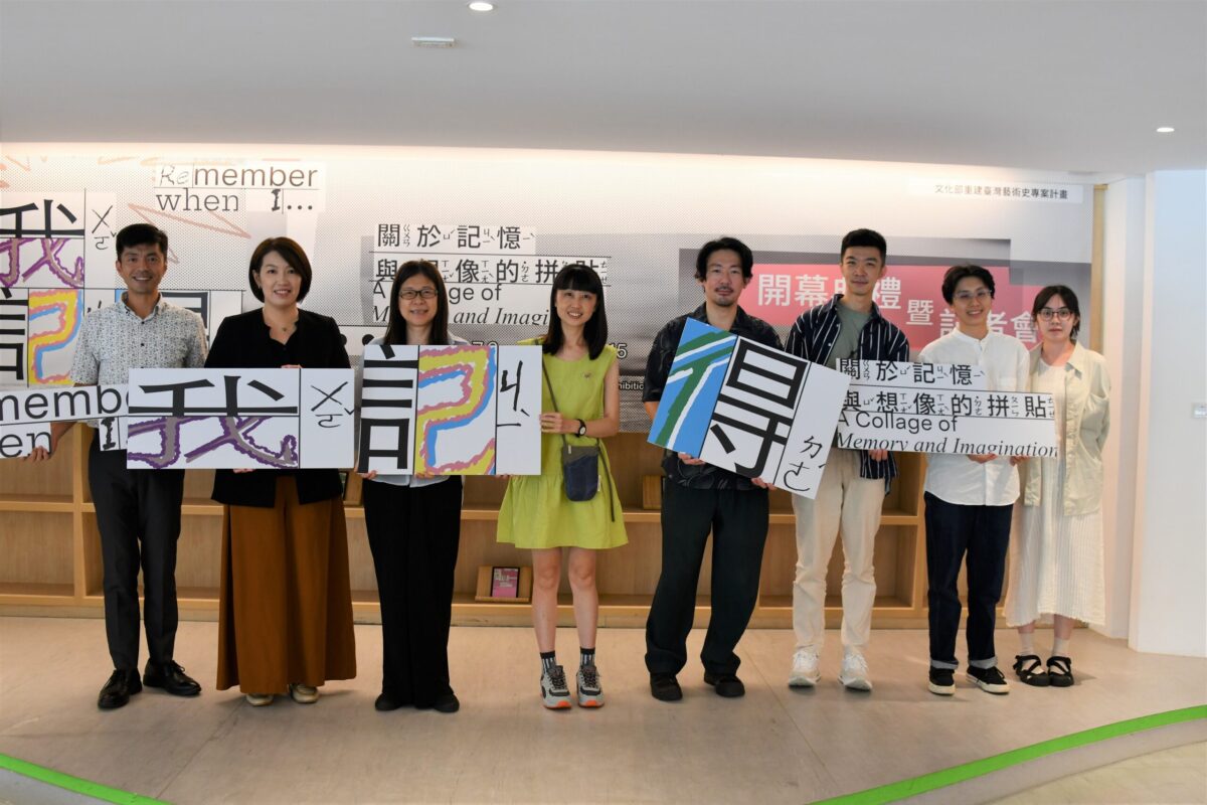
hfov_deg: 57.2
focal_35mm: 33
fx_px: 1106
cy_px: 402
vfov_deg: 40.0
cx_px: 604
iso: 500
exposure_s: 1/125
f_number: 5
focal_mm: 28
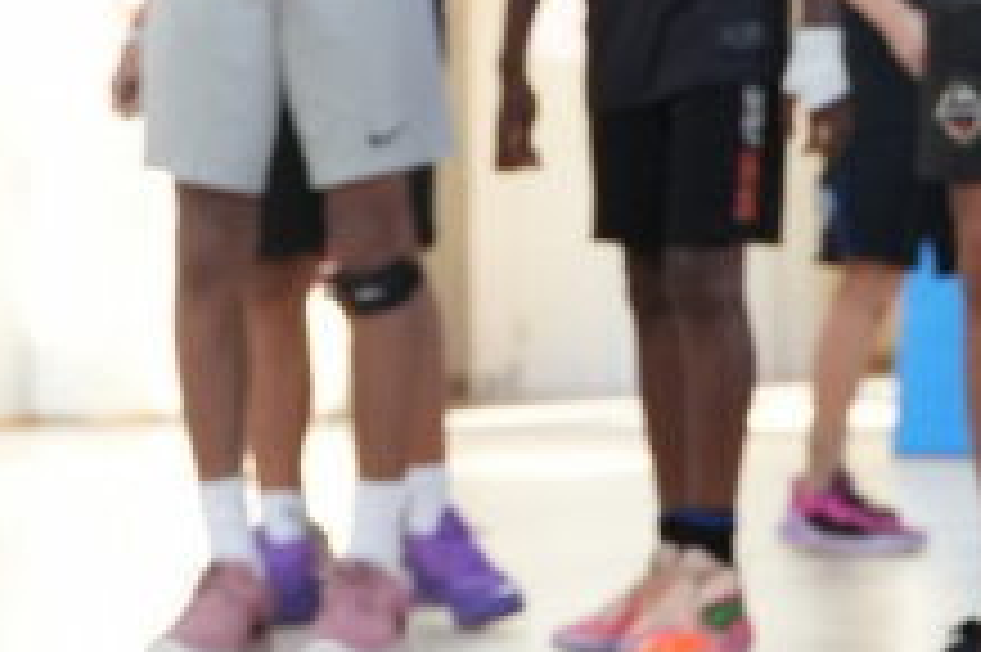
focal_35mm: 198
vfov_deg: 6.9
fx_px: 5391
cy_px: -83
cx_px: 1220
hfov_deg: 10.2
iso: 1600
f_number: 2.8
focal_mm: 36
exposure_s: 1/400
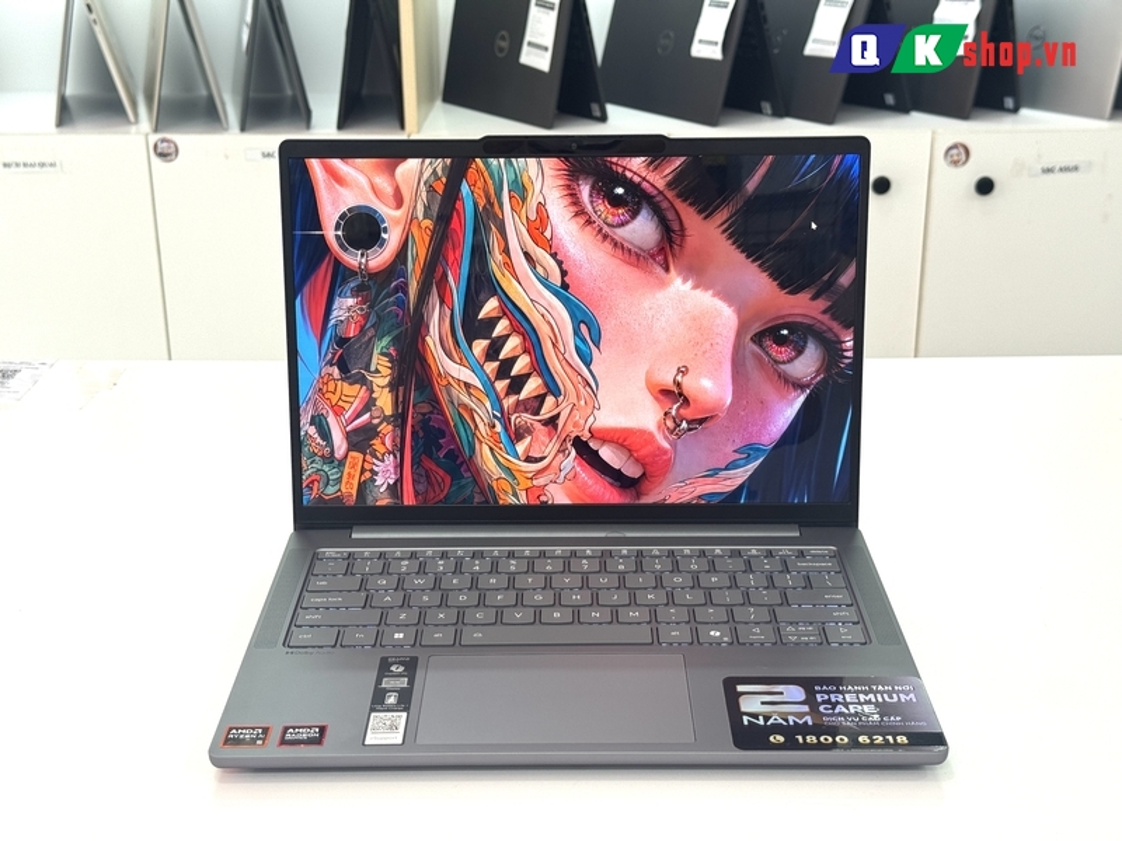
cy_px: 420
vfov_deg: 30.3
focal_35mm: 48
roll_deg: +1.5
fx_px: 1556
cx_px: 561
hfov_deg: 39.7
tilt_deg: -20.9
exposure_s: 1/121
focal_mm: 6.76
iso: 50
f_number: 1.78
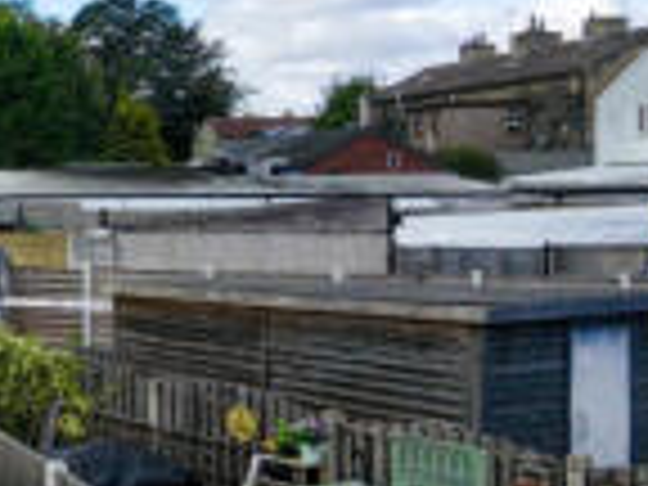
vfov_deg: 22.6
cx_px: -353
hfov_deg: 23.3
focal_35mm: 65
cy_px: 214
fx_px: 1217
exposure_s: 1/800
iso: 230
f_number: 2.2
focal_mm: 3.05
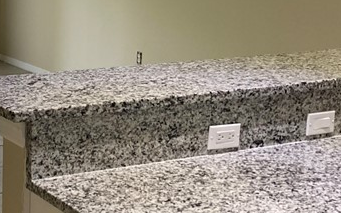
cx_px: -15
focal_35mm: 89
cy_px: 11
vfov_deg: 14.5
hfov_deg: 22.3
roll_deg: -1.1
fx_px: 827
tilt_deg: -5.4
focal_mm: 3.99
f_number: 1.8
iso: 80
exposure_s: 1/60
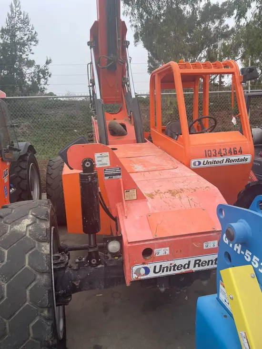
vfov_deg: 67.3
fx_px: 262
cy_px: 174
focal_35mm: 26
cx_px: 131
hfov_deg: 53.1
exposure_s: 1/2451
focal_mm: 4.2
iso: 50
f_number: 1.6
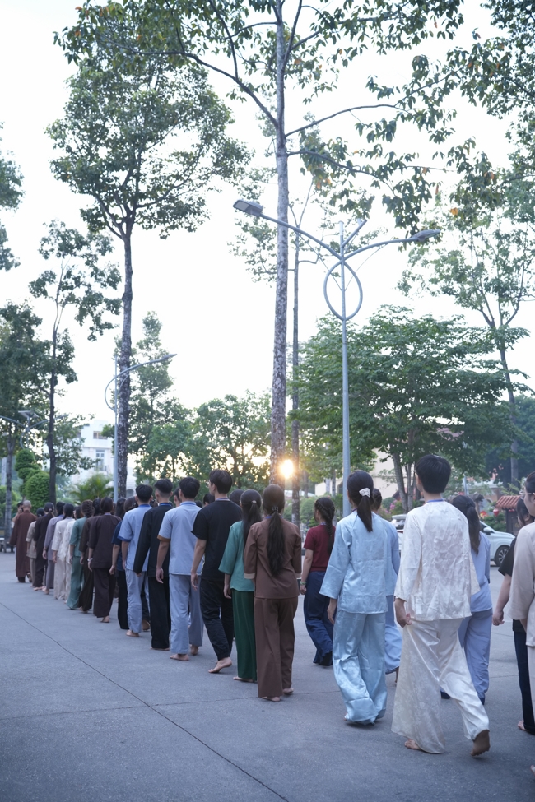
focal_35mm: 35
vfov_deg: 54.4
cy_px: 401
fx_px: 780
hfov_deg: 37.9
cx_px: 268
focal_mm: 35
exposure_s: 1/200
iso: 1250
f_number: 3.2
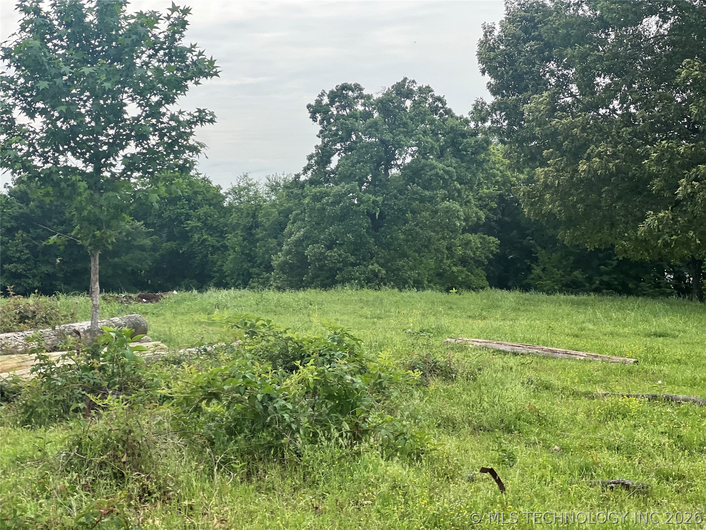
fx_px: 1570
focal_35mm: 77
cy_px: 265
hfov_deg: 25.3
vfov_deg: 19.1
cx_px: 353
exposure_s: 1/257
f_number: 2.8
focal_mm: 9
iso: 25
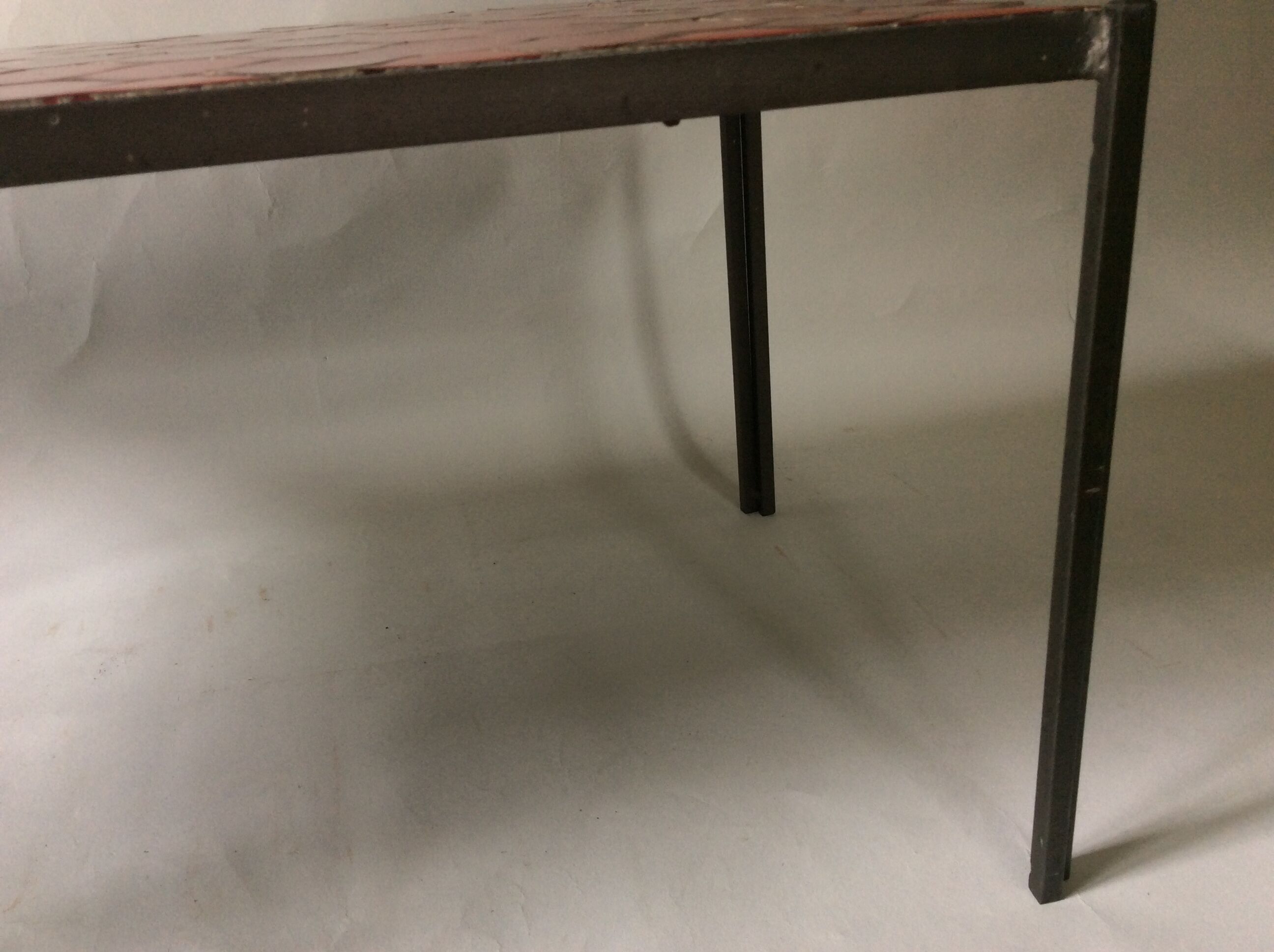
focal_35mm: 32
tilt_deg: -25.4
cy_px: 476
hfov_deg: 56.9
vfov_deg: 44.1
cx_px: 637
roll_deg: +5.3
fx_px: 1176
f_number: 2.4
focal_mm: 3.3
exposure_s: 1/25
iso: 40
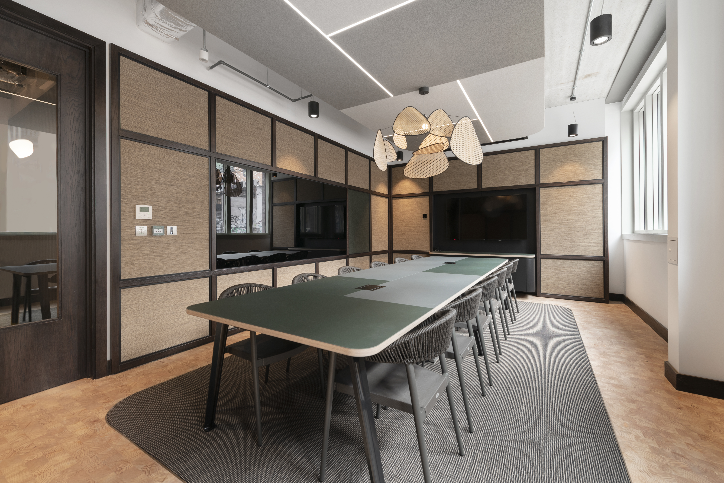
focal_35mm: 15
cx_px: 362
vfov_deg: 77.4
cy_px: 242
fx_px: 302
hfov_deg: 100.4
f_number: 10
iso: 100
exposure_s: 1/2
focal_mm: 15
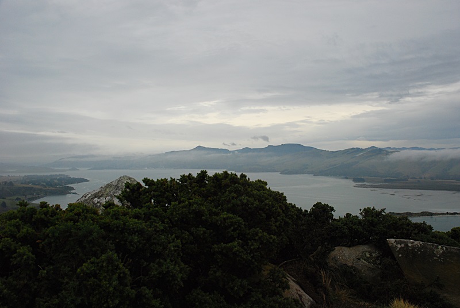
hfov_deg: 61.9
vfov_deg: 43.7
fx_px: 384
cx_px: 230
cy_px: 154
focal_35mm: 30
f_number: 6.3
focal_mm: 20
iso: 400
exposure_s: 1/1600
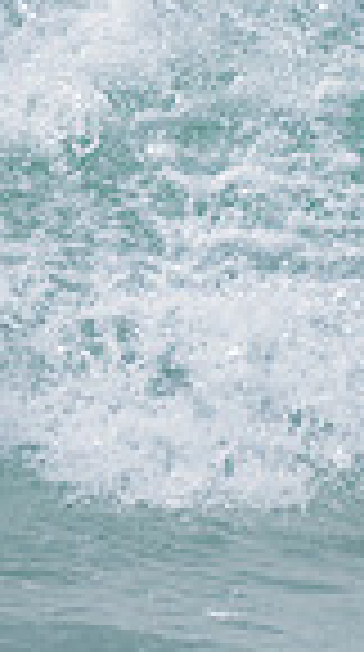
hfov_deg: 0.5
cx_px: -420
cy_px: 6
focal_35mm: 2576
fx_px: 44434
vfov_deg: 0.8
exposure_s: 1/2000
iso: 400
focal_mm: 500
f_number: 5.6
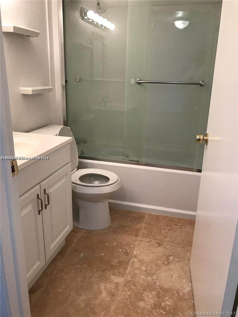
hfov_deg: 49.7
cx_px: 119
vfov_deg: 63.4
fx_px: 257
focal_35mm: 28
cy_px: 158
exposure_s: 1/30
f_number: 1.8
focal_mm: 3.99
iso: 32
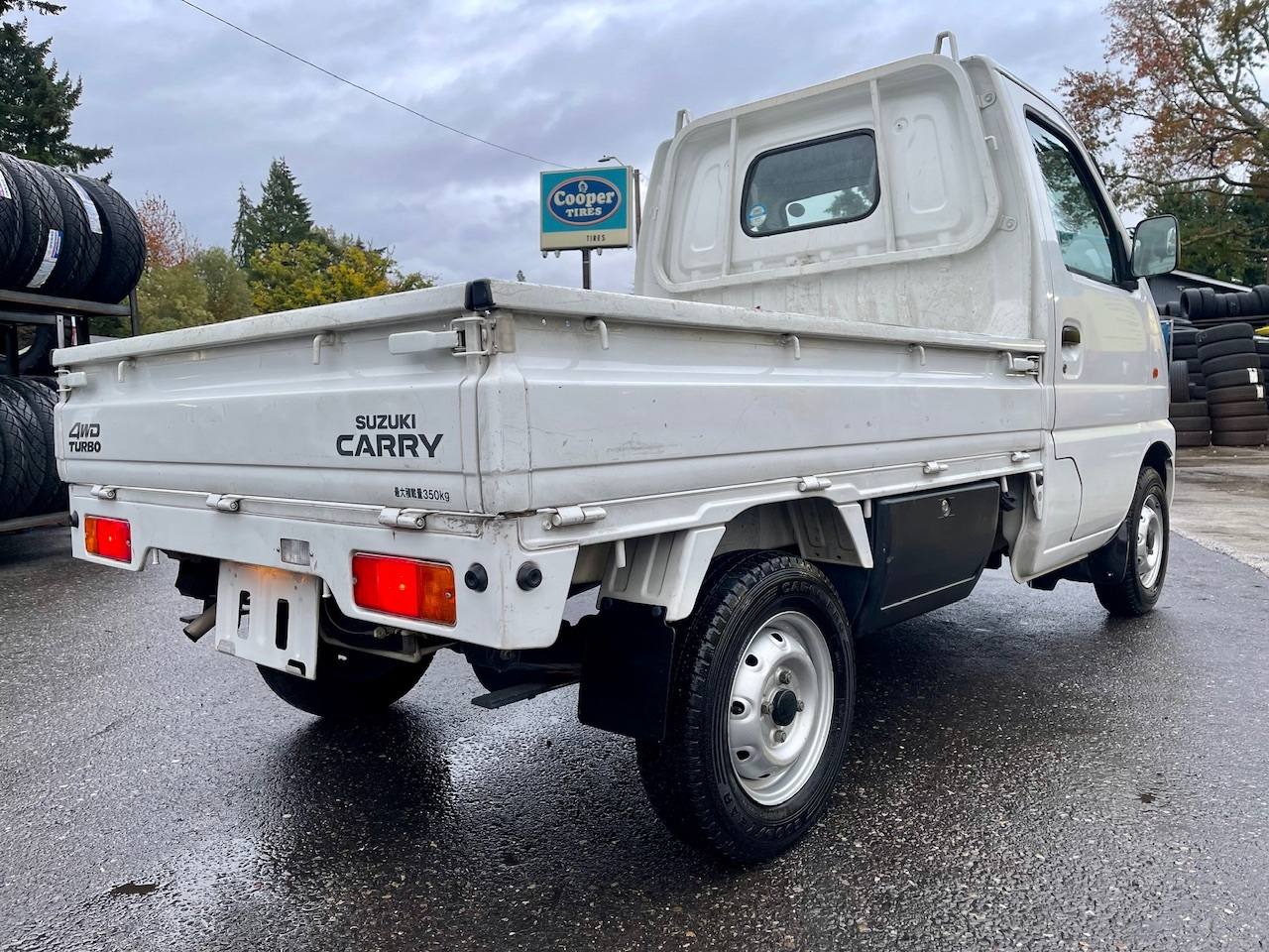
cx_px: 634
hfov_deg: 69.4
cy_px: 476
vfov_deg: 54.9
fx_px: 916
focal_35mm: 25
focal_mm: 5.1
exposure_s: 1/120
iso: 100
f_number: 1.6
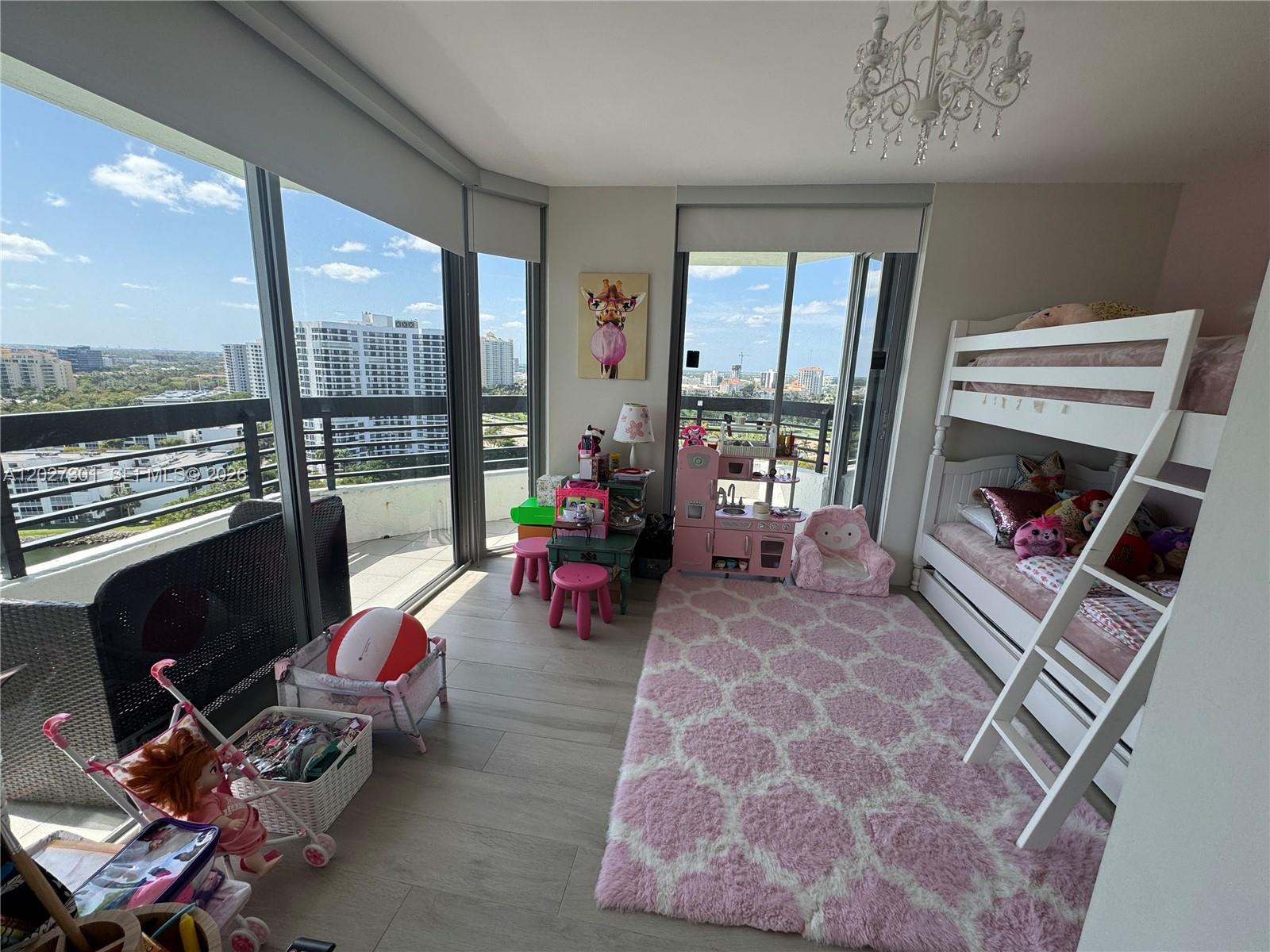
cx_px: 635
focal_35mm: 14
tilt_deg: -12.1
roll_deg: -2.7
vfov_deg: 85.7
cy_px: 476
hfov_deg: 102.1
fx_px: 514
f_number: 2.2
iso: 40
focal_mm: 2.22
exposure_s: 1/364
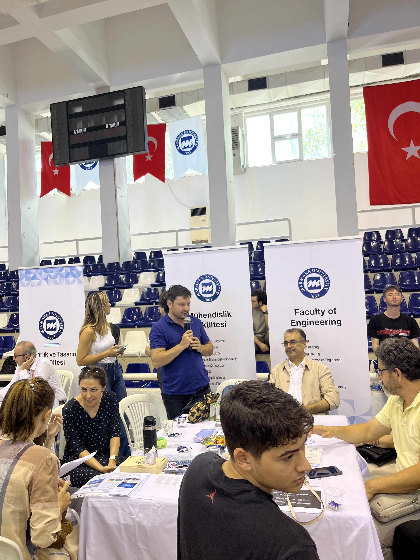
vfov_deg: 67.3
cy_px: 280
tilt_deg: +1.6
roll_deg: +2.5
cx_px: 210
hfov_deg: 53.1
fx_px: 421
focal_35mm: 26
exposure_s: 1/100
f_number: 1.6
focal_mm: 5.1
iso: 50
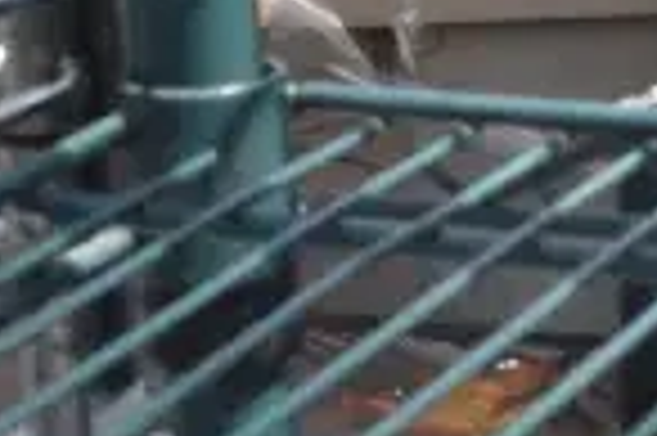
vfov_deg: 6.8
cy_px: 438
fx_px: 3664
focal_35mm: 201
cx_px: 1102
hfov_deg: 9.8
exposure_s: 1/2000
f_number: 22
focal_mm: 32
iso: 6400
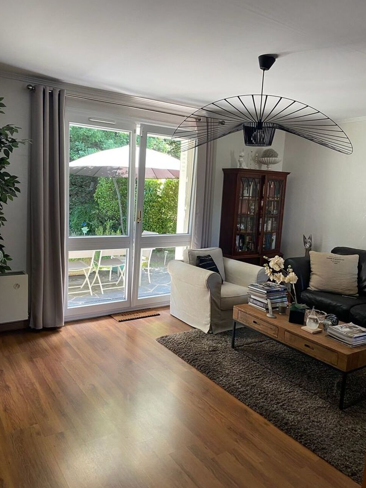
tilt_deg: -8.2
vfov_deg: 65.3
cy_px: 246
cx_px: 180
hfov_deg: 51.4
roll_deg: -2.6
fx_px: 381
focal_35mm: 27
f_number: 1.8
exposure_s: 1/82
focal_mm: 4.25
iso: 125
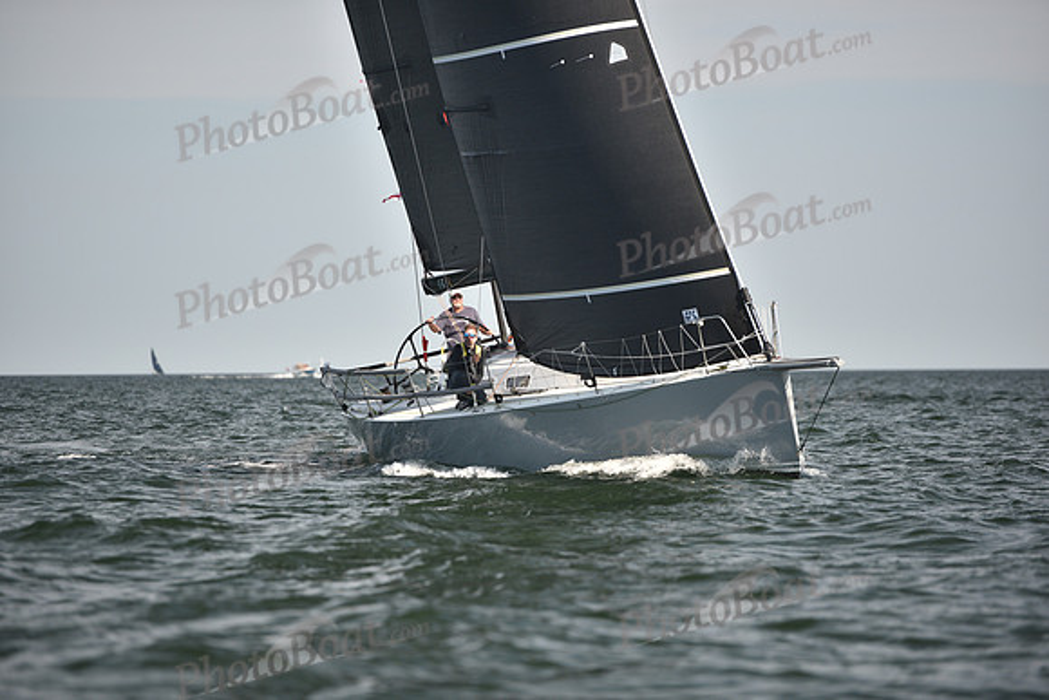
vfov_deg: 7.2
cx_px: 524
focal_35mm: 190
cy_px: 350
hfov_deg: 10.8
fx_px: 5537
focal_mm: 190
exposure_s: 1/1250
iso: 250
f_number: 3.2
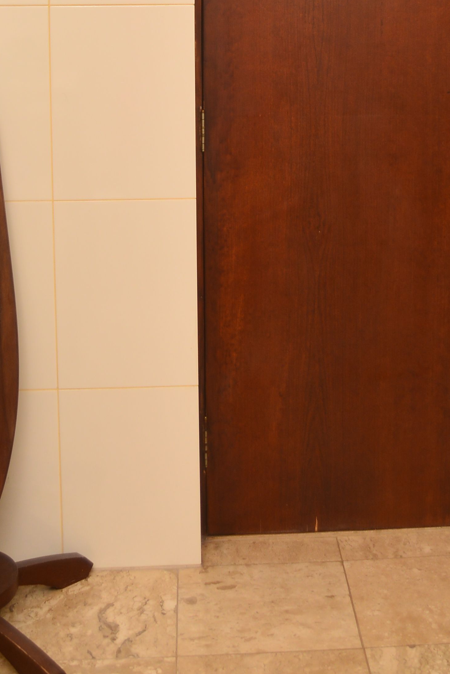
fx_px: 1649
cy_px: 52
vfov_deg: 22.5
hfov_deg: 15.5
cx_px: 321
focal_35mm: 88
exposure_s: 1/200
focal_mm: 32
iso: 200
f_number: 2.8
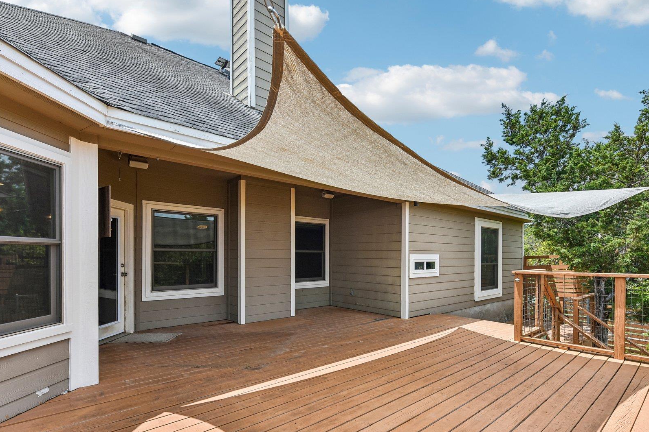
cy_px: 256
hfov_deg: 90.0
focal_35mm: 18
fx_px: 324
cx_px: 337
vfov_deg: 66.8
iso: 100
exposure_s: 1/200
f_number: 8
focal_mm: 14
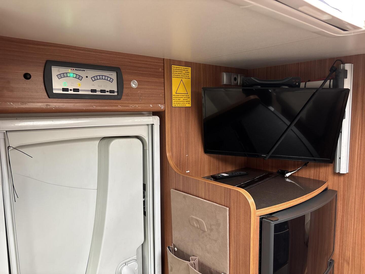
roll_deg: -0.7
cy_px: 137
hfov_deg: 67.3
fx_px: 274
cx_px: 182
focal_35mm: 26
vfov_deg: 53.1
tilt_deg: -5.7
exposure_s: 1/60
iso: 250
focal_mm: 5.96
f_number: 1.6
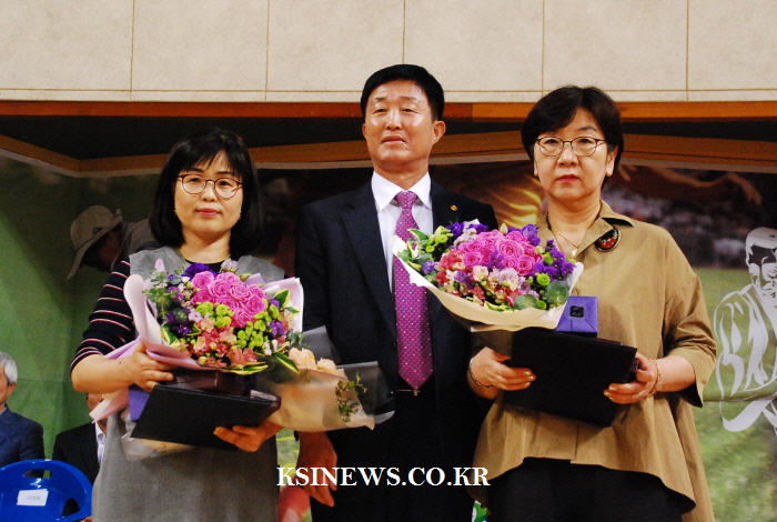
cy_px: 261
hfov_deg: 38.8
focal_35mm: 51
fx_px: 1103
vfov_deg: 26.6
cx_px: 388
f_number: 6.3
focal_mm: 34
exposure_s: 1/60
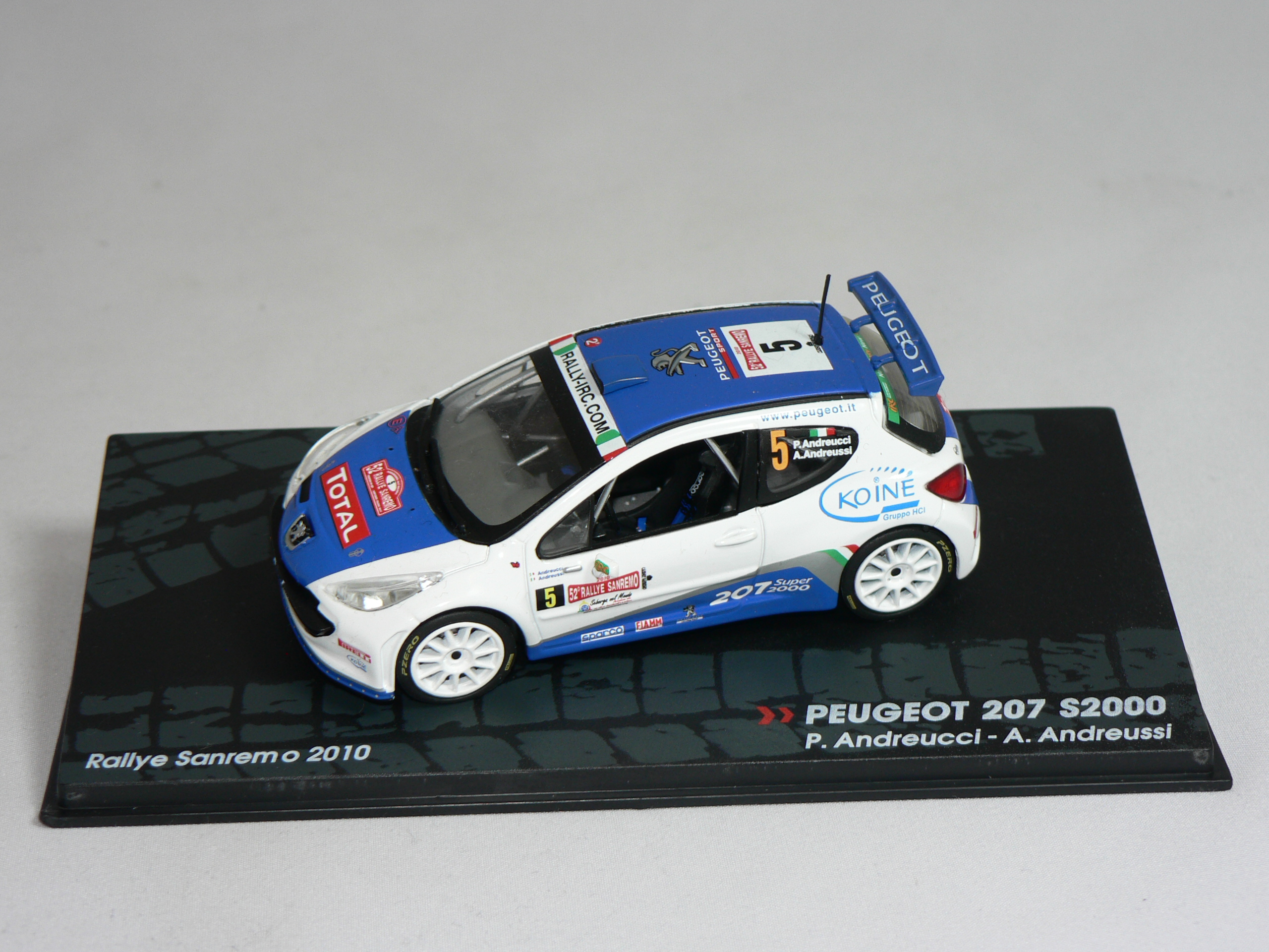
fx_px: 3336
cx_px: 634
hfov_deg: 21.5
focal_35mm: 91
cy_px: 476
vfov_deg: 16.2
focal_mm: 15.2
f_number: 3.2
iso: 80
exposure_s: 1/60
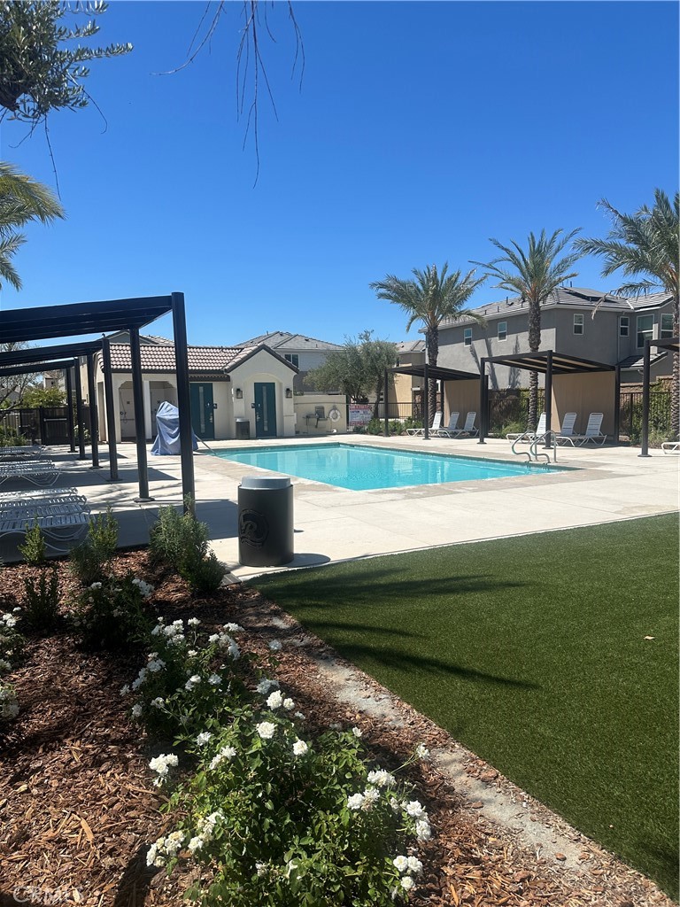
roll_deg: +1.1
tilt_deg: -3.9
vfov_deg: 71.6
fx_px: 629
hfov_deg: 56.8
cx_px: 340
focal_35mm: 24
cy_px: 454
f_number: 1.78
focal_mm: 6.86
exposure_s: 1/5525
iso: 80
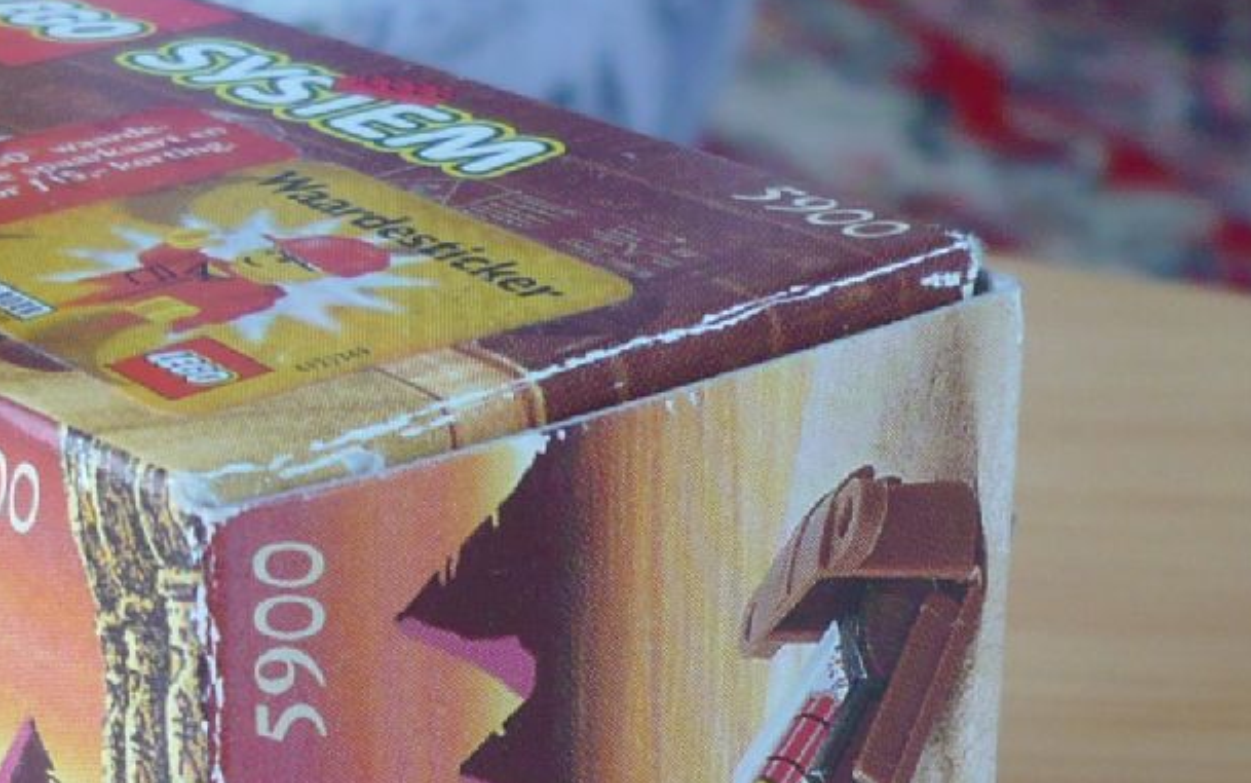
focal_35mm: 120
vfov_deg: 10.9
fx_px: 4092
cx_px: 328
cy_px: 608
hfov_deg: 17.3
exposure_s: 1/30
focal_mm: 5.8
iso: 100
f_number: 2.8
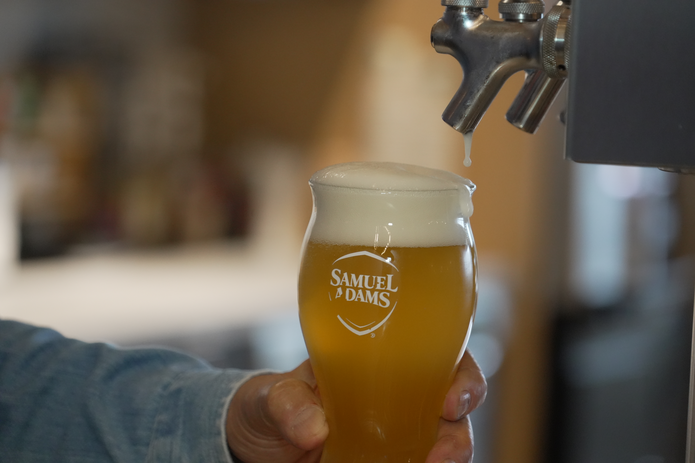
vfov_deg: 7.7
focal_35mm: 178
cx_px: 348
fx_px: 3436
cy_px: 232
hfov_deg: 11.5
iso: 6400
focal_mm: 178
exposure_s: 1/320
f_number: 6.3
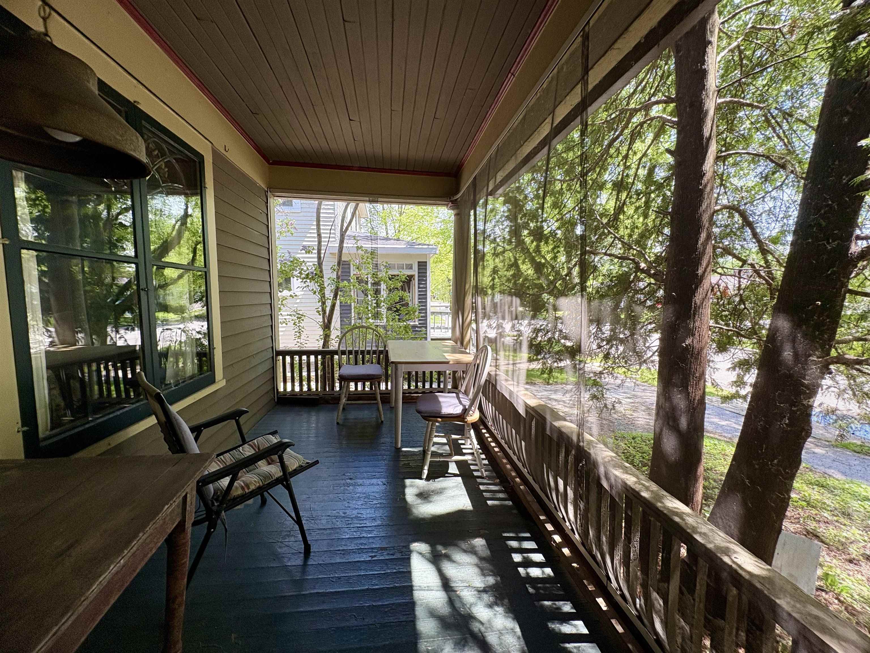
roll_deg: +0.7
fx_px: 352
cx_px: 435
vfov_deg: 85.7
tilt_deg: -4.5
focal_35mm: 14
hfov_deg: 102.1
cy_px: 326
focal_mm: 2.22
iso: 50
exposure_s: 1/99
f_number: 2.2
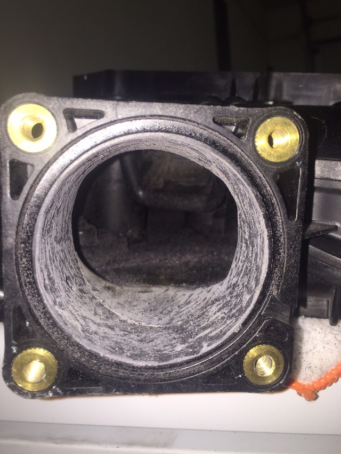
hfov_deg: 48.2
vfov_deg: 61.7
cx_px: 170
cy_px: 227
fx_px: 381
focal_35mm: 29
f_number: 2.2
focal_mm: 4.15
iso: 32
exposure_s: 1/52
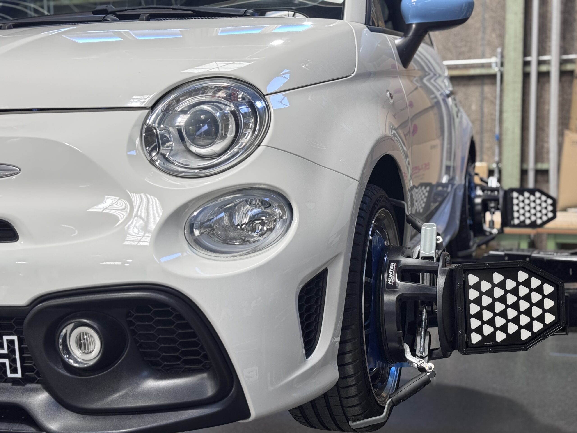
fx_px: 800
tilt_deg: -7.1
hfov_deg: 39.7
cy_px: 216
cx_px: 288
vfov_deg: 30.3
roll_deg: +1.6
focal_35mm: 48
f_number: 1.78
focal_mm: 6.76
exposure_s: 1/60
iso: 200
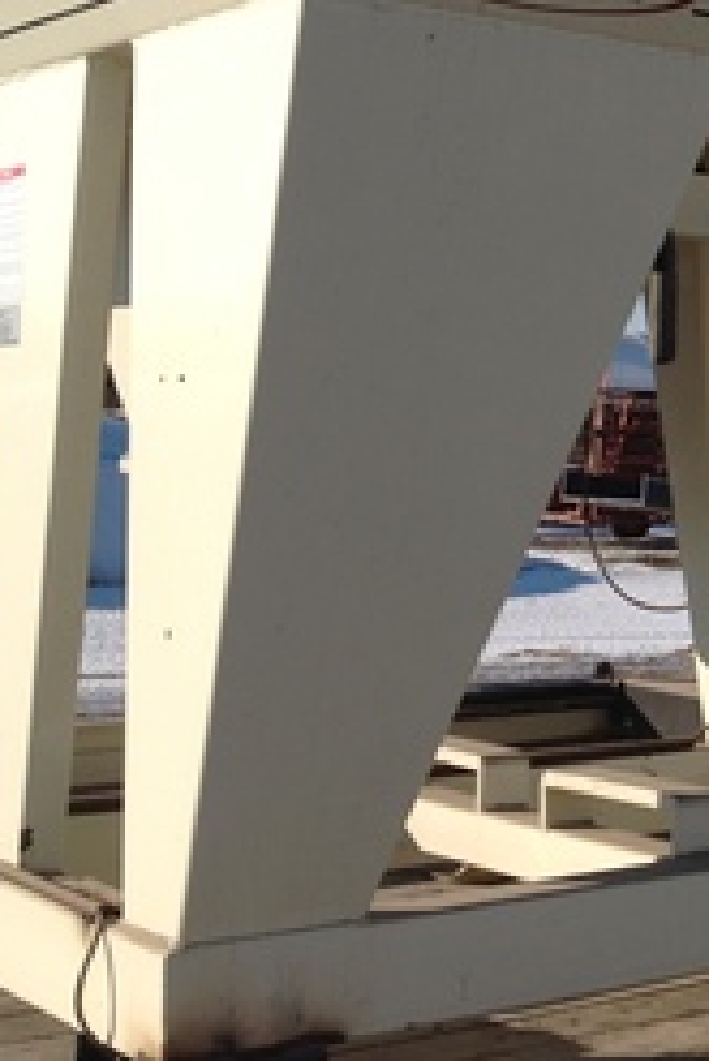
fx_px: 2360
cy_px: 391
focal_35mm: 80
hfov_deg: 16.0
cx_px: 993
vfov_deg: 25.3
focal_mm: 4.28
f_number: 2.4
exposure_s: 1/1890
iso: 50
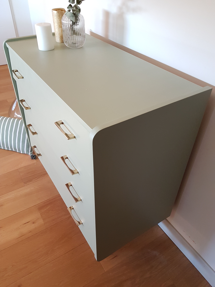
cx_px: 108
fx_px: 215
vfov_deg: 67.3
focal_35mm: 26
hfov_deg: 53.1
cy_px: 144
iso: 160
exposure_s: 1/33
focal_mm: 4.2
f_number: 1.7
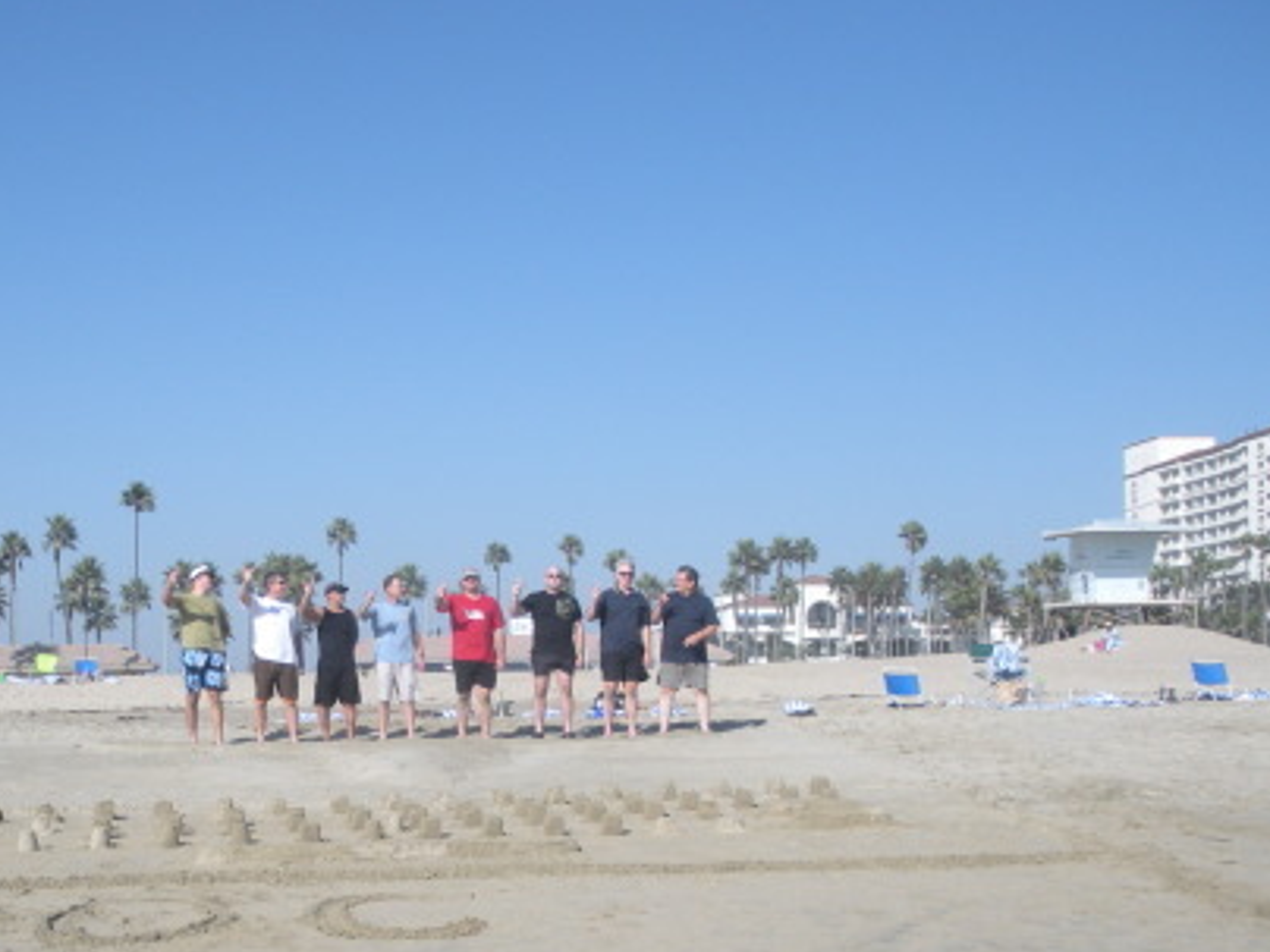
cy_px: 713
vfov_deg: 25.4
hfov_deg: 33.6
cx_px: 494
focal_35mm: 57
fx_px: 2091
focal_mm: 6.3
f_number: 3.5
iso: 64
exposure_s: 1/794
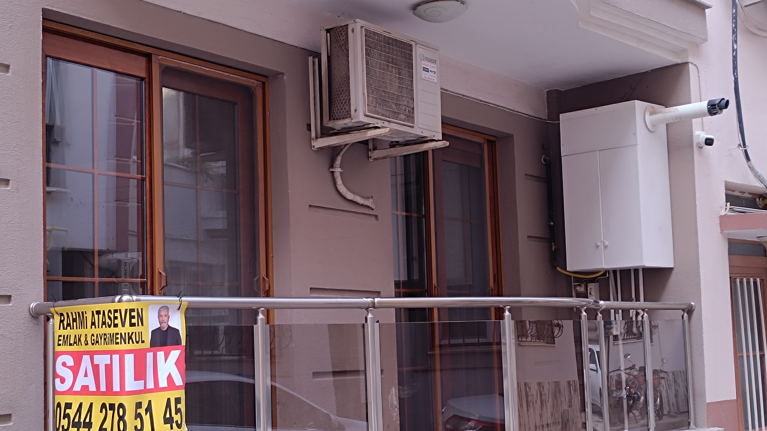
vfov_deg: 40.2
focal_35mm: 29
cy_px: 226
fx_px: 590
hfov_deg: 65.9
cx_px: 345
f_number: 1.88
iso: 95
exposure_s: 1/101
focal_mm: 5.59
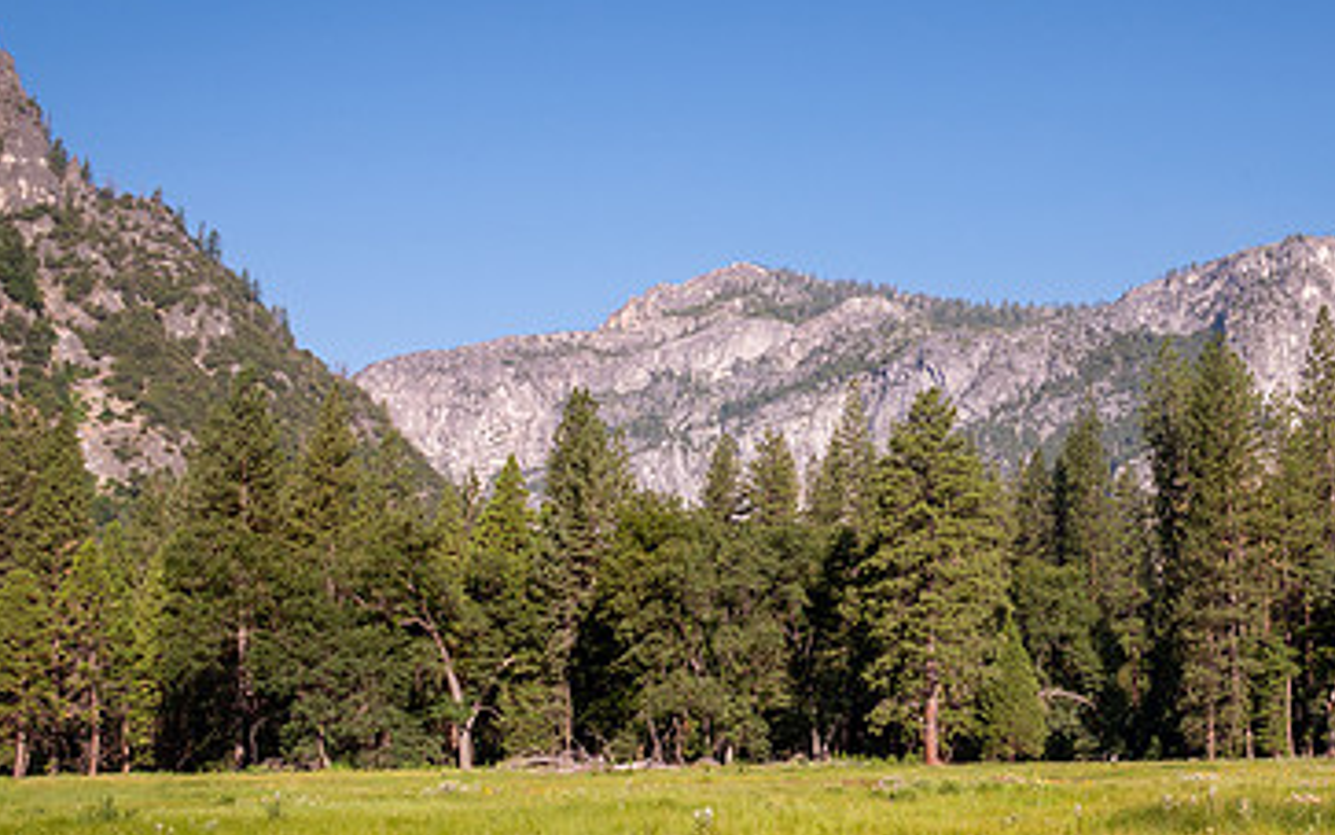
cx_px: 1022
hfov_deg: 43.6
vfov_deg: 29.0
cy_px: 560
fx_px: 1601
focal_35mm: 44
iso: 100
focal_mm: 8.8
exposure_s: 1/500
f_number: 4
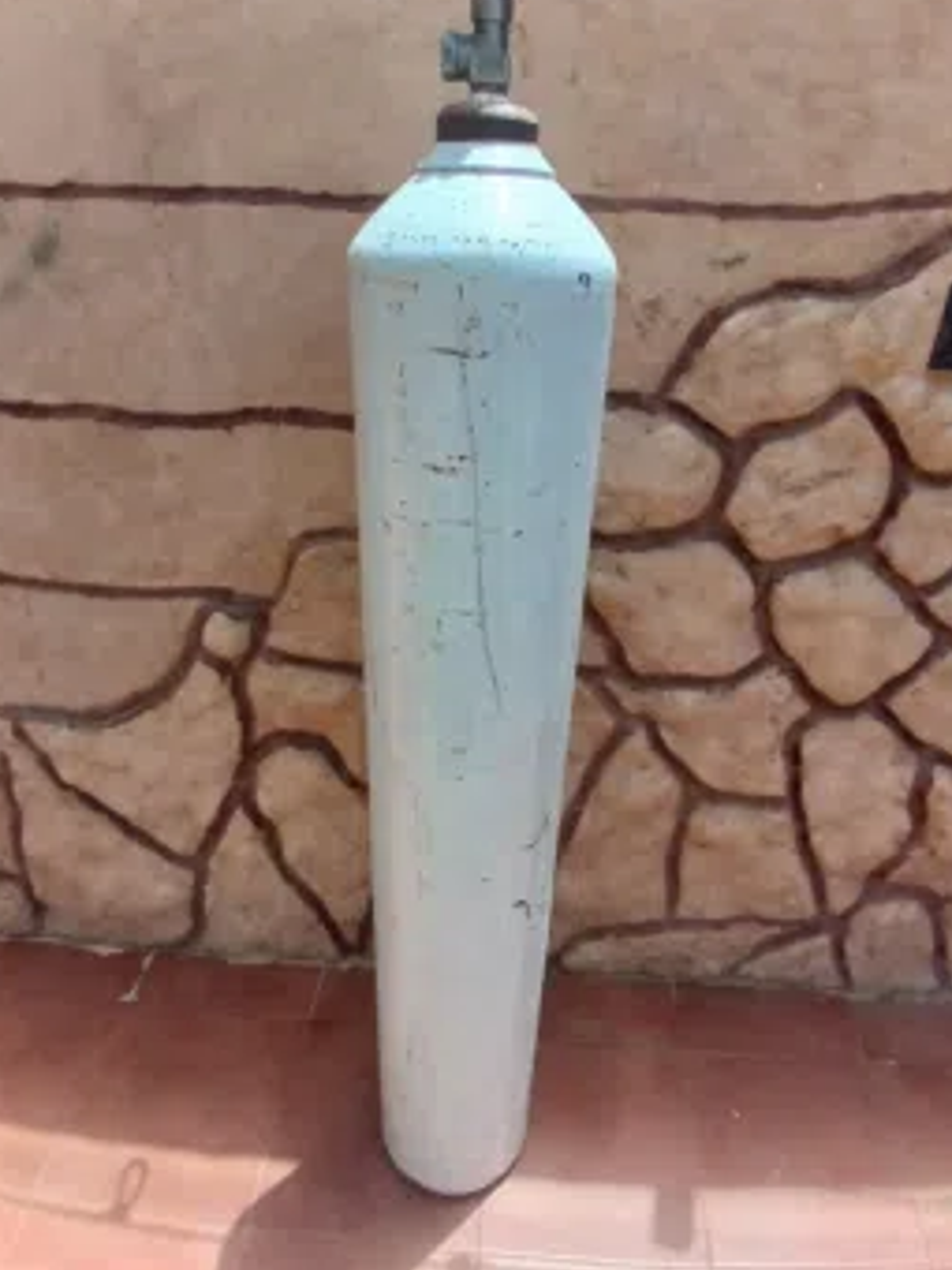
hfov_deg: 66.0
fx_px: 733
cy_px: 601
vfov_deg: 81.7
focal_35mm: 20
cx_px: 489
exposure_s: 1/678
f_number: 2.2
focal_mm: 1.4
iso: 50
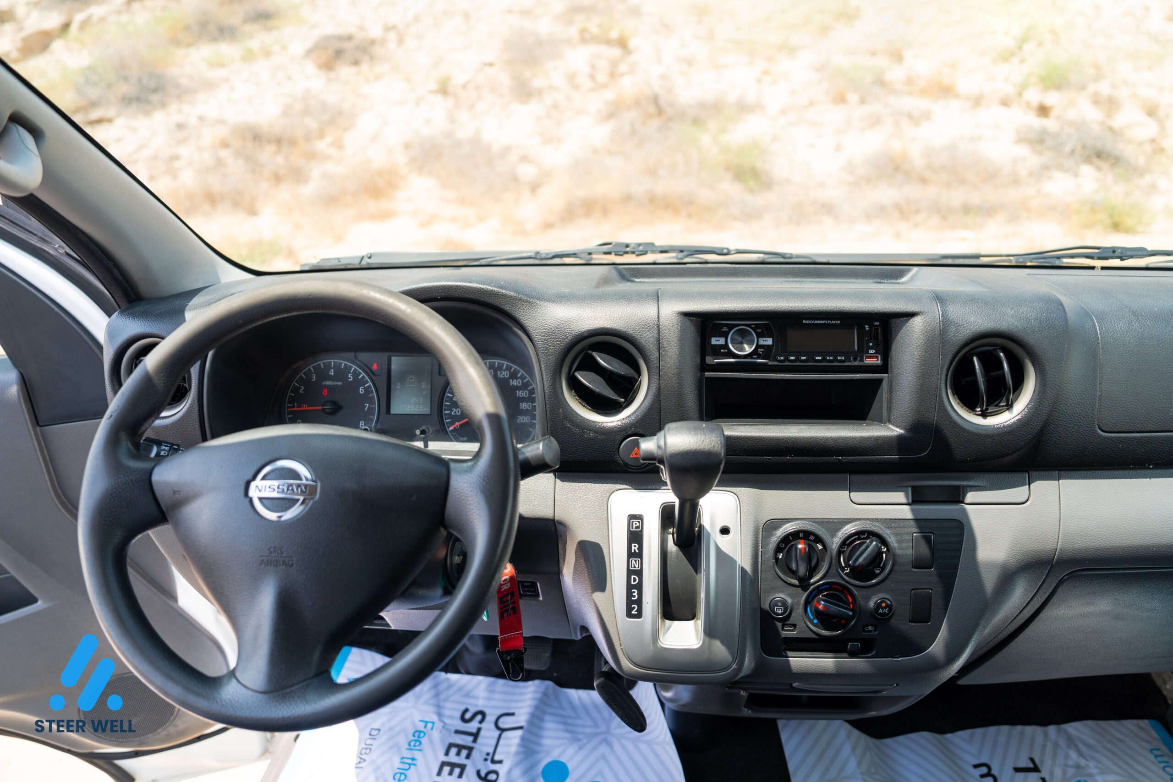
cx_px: 586
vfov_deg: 53.1
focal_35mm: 24
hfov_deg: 73.7
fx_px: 782
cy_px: 391
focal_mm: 24
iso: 200
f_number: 2.8
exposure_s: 1/200
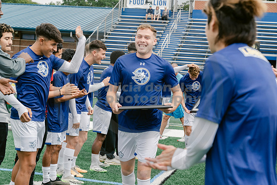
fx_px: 539
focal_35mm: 70
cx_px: 138
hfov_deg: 28.8
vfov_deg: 19.5
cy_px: 92
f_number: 5.6
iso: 400
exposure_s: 1/500
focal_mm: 70
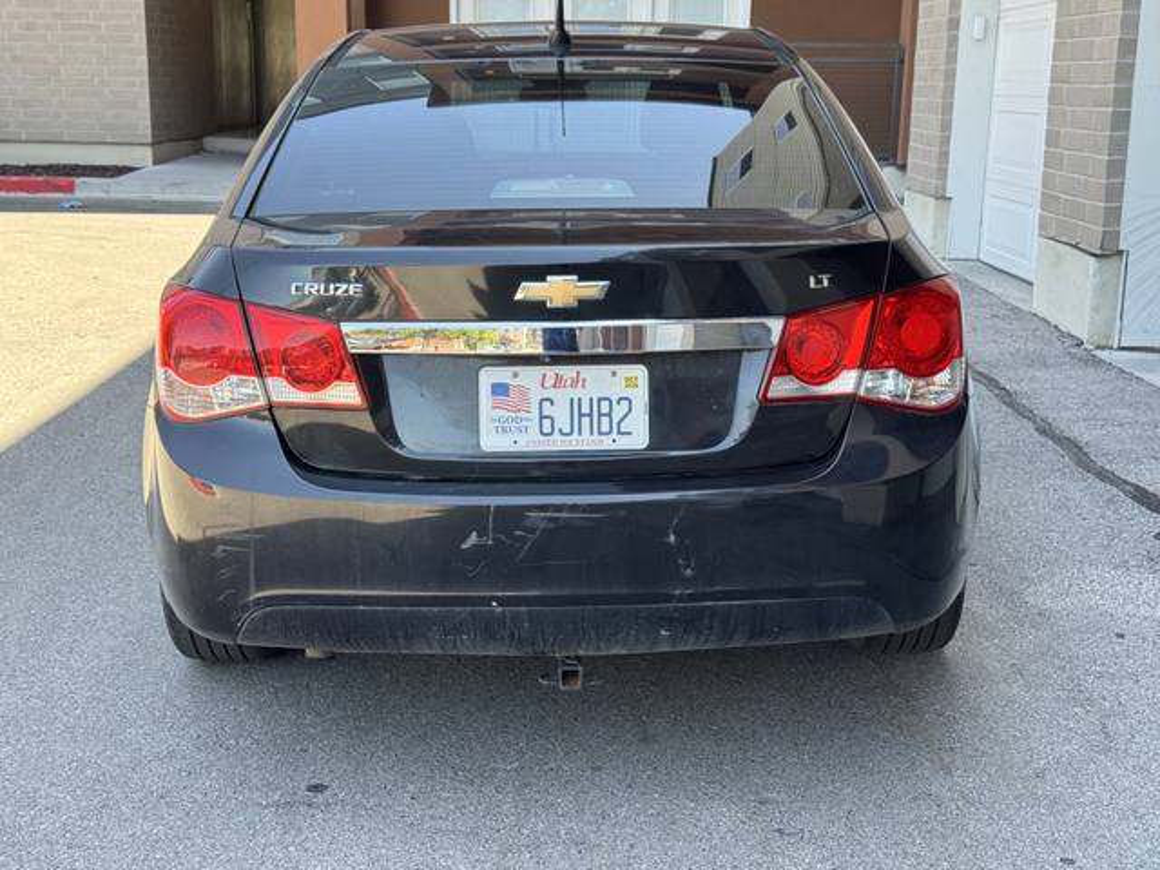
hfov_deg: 39.7
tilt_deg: -13.2
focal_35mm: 48
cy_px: 435
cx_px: 580
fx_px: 1609
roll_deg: -1.5
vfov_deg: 30.3
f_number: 1.78
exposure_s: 1/213
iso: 50
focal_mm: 6.76
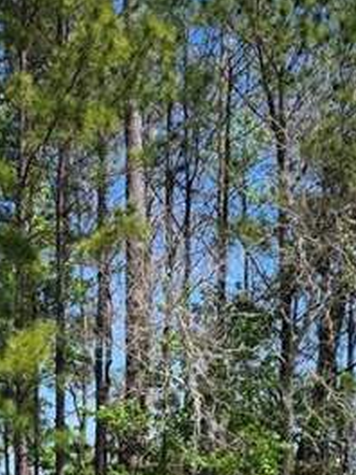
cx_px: 99
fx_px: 1275
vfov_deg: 20.0
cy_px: 542
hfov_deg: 15.8
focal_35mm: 93
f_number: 1.7
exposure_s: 1/4145
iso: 80
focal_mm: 6.3
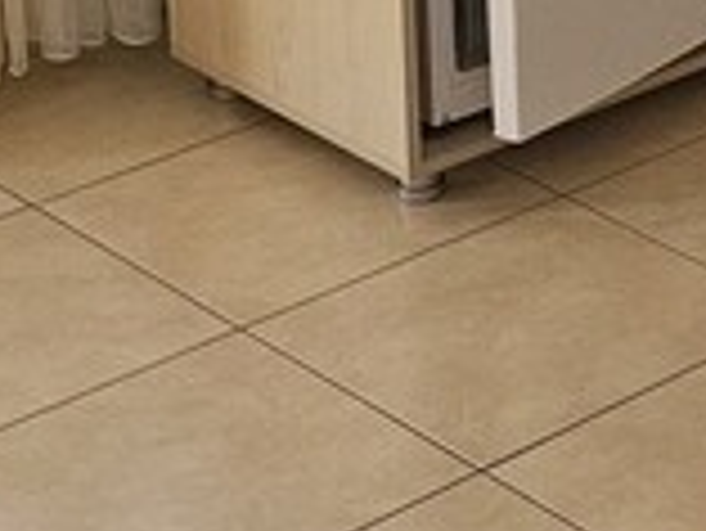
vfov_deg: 9.5
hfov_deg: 11.8
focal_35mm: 150
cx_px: 1381
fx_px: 3062
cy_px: -405
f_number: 1.7
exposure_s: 1/100
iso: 320
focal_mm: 6.3
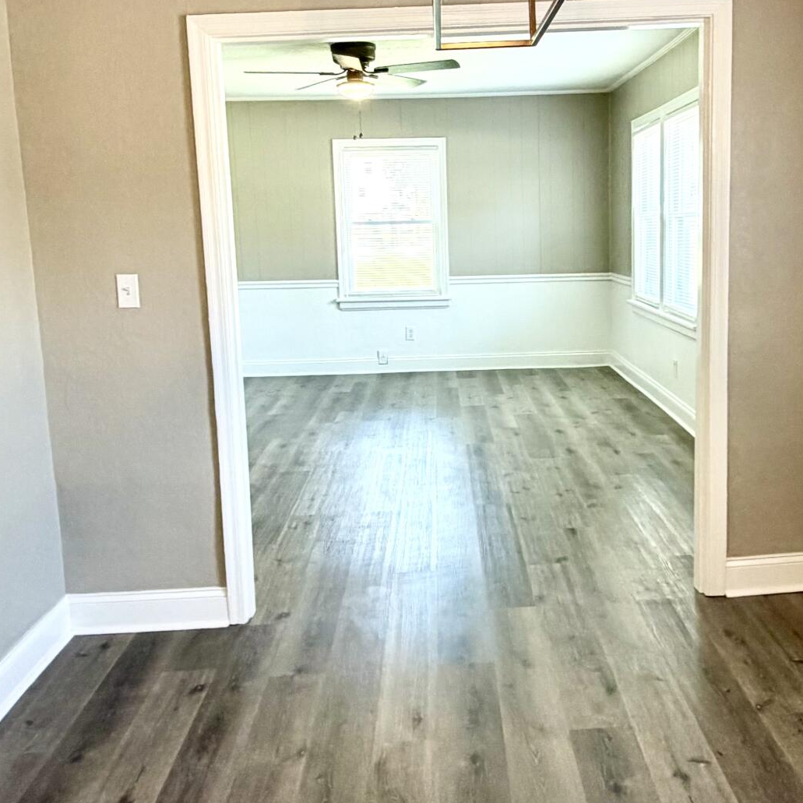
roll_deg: +1.9
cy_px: 370
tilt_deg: -9.7
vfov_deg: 46.0
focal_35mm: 36
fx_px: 945
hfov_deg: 45.8
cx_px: 479
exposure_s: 1/60
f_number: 2.2
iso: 160
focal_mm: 2.22
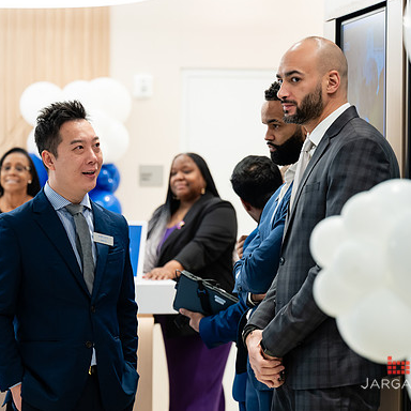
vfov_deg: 14.1
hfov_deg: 14.1
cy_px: 205
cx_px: 153
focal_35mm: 124
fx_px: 1666
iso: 640
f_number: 3.2
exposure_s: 1/160
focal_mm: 92
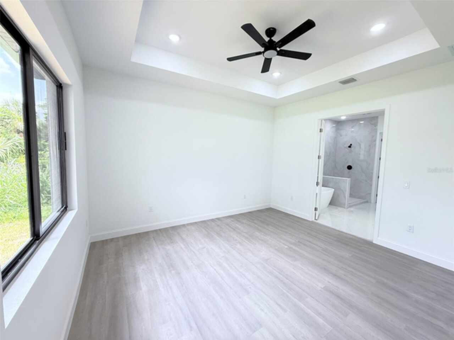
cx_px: 227
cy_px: 170
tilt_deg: -4.0
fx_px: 184
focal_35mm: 14
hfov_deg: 102.1
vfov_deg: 85.7
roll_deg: -1.2
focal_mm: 2.22
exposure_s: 1/120
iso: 125
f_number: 2.2
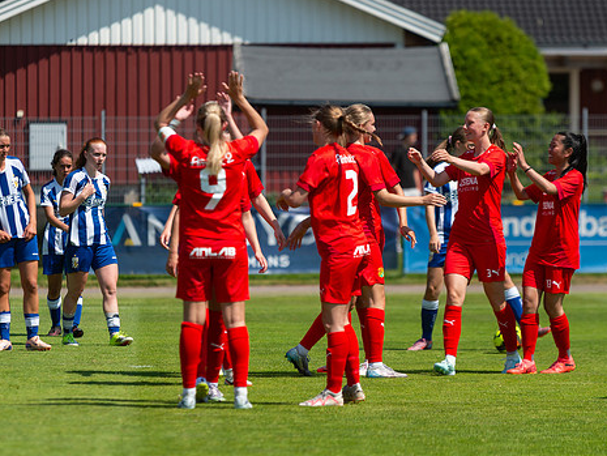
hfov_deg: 6.9
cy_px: 254
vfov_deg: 5.1
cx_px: 257
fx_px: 5069
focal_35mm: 289
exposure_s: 1/2500
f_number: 3.2
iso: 160
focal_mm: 200
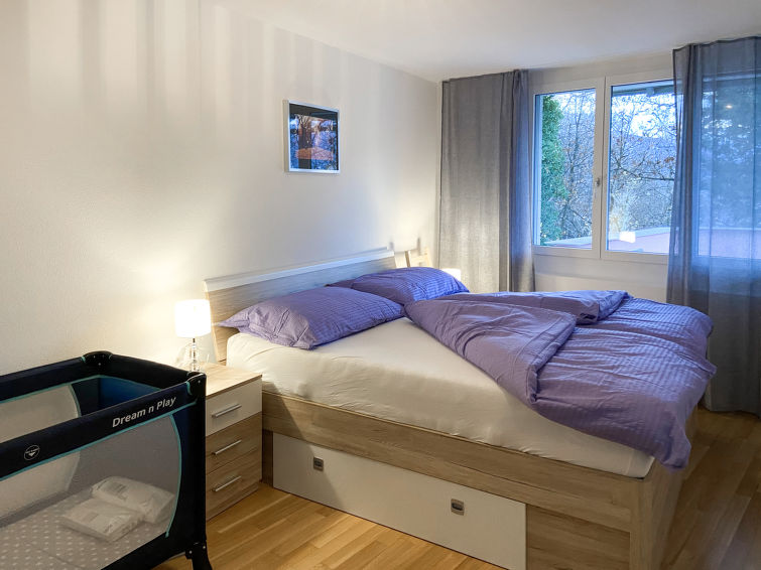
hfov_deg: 67.3
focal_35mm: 26
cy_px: 285
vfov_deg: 53.1
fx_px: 571
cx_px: 380
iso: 320
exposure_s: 1/50
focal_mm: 4.25
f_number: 1.8
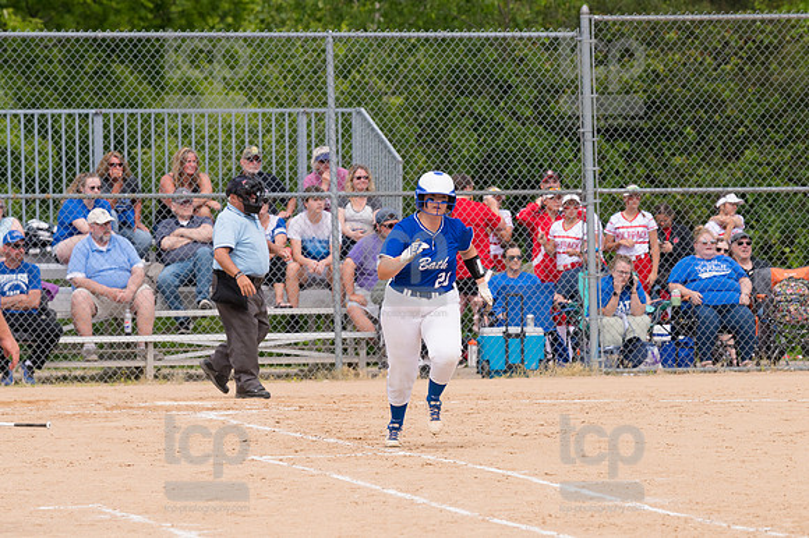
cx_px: 404
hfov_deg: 7.1
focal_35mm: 292
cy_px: 269
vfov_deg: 4.7
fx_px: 6558
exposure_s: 1/1600
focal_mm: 195
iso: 320
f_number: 5.6
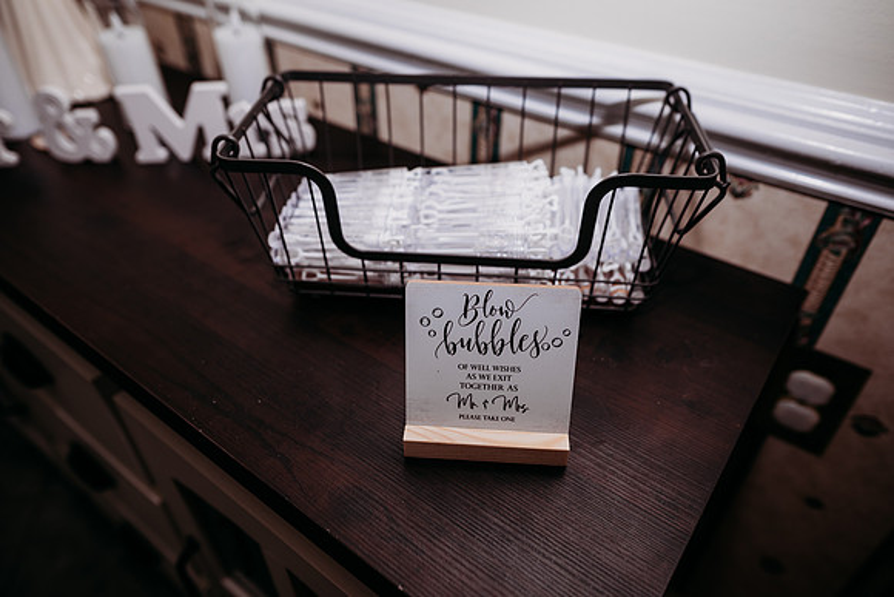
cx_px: 447
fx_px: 596
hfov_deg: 73.7
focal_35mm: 24
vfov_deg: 53.2
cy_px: 298
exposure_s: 1/200
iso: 100
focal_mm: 24
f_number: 2.8
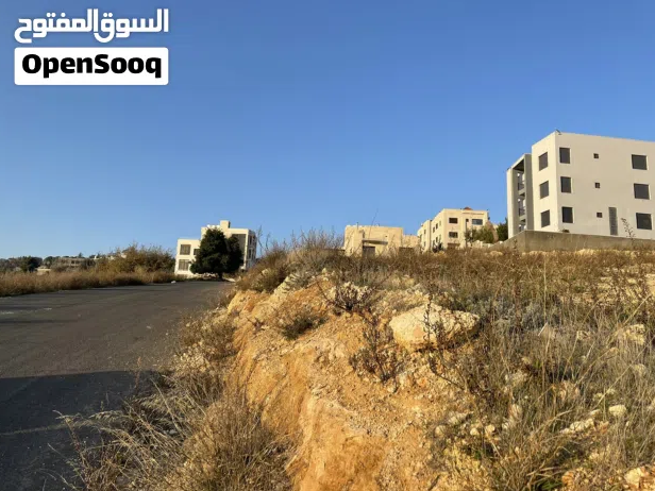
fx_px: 511
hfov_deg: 65.3
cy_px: 238
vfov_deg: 51.3
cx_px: 329
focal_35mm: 27
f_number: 1.6
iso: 32
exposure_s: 1/1821
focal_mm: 5.1
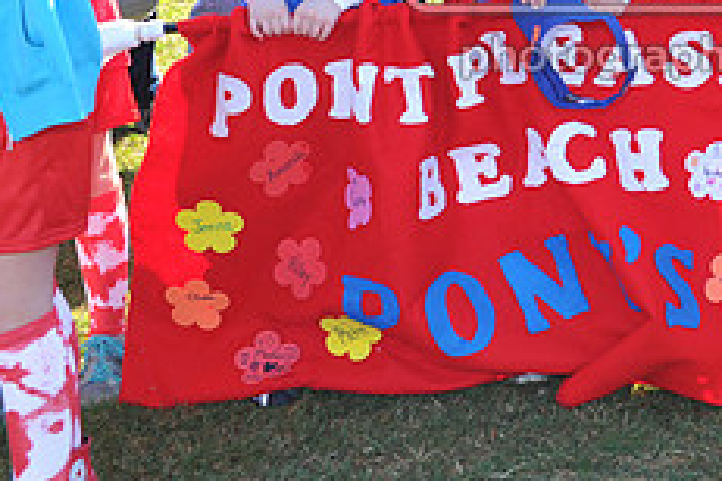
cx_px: 778
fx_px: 1765
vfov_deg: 15.1
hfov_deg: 22.0
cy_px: -59
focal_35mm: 88
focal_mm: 35
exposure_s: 1/160
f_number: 5
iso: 200
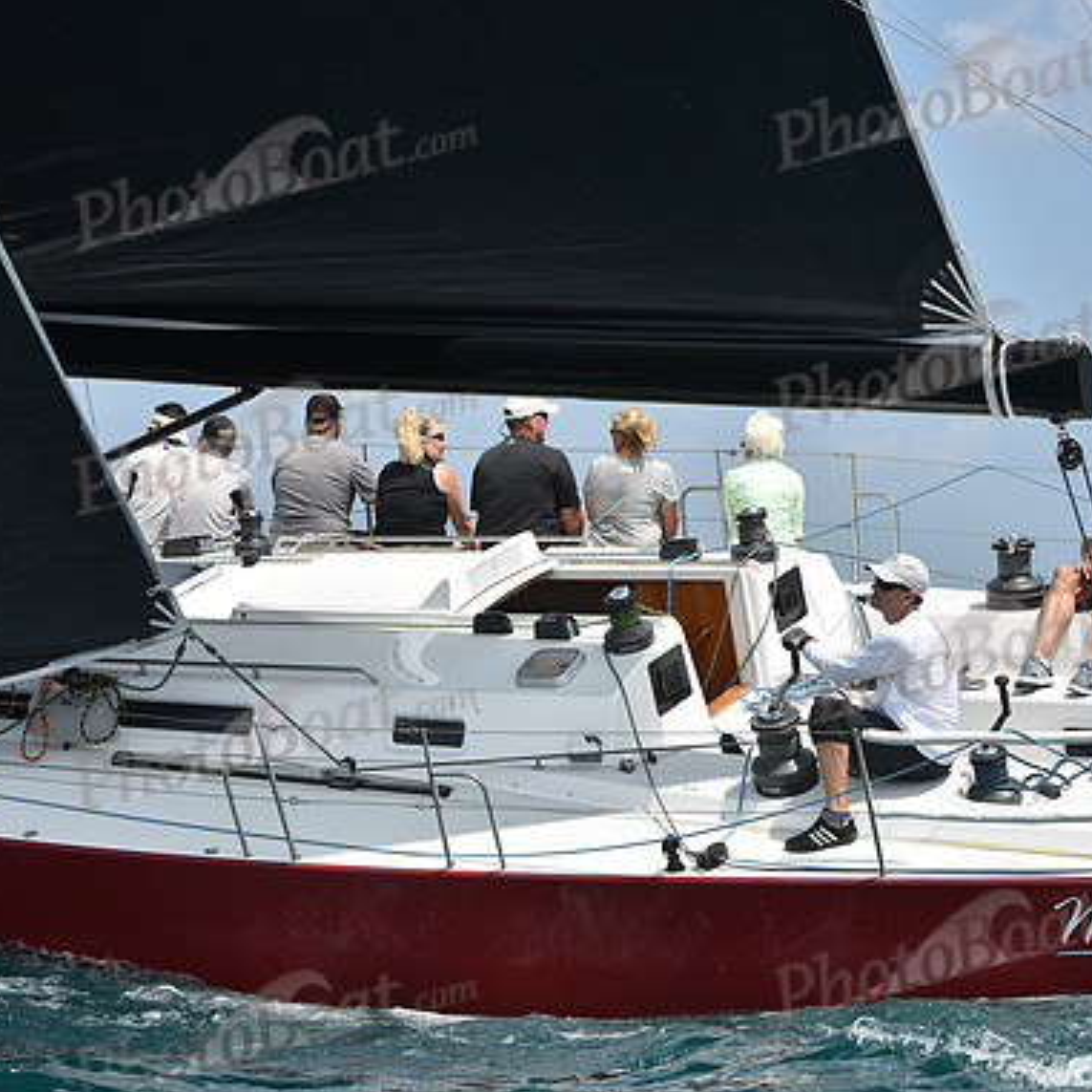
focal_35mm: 106
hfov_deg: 16.4
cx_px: 628
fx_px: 3783
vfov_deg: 16.4
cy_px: 549
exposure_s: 1/1250
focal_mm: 82
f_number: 8
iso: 250
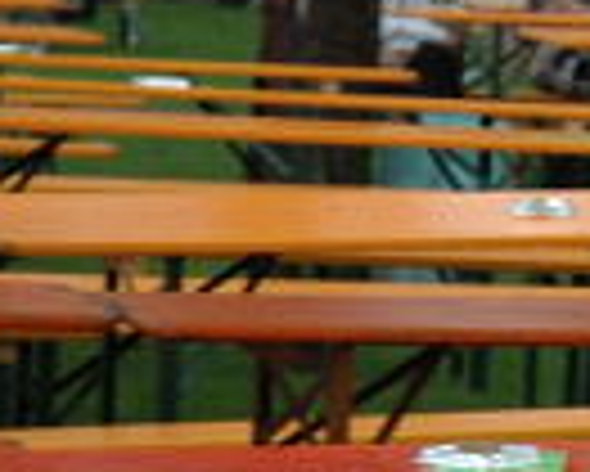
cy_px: 200
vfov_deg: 4.6
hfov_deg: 5.6
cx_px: 1013
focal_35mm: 340
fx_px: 5941
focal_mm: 56
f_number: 4.5
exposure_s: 1/60
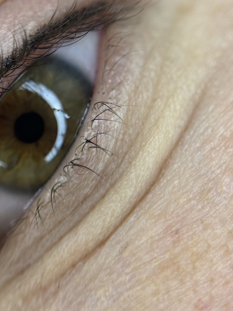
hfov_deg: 16.5
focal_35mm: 89
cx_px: 70
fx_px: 799
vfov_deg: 21.8
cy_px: 79
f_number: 1.78
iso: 64
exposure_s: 1/345
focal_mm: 6.86
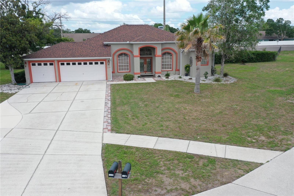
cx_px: 147
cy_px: 98
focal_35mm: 28
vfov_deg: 46.4
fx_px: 229
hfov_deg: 65.5
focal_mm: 10.26
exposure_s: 1/320
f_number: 5.6
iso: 100
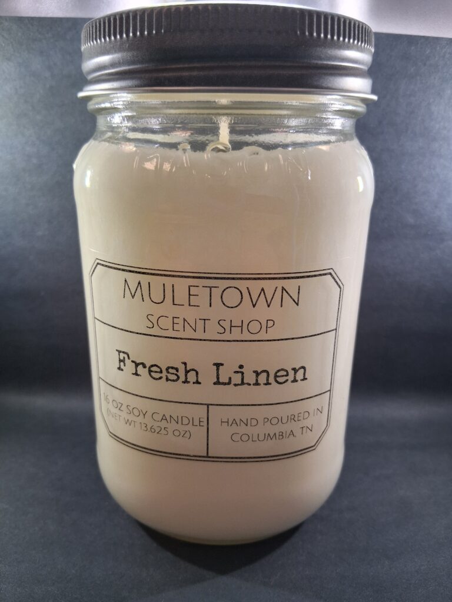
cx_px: 226
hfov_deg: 53.1
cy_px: 301
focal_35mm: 26
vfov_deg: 67.3
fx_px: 453
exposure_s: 1/120
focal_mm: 3.98
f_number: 1.8
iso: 250
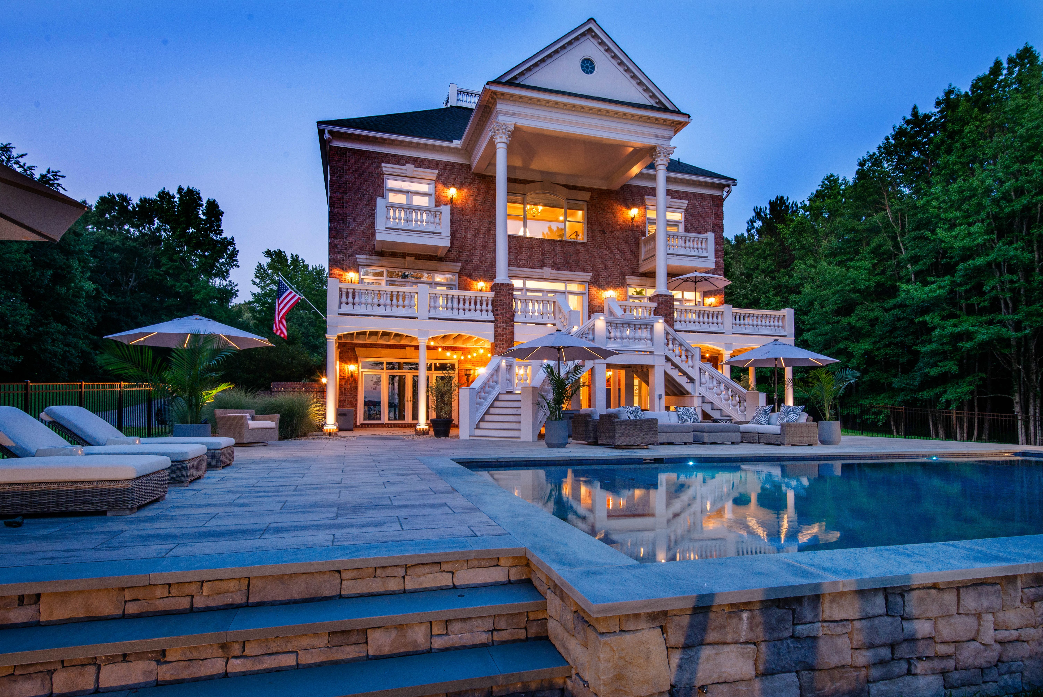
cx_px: 522
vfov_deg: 64.6
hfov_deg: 86.9
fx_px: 551
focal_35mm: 19
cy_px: 348
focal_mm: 19
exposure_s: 1/1.25
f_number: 11
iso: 320
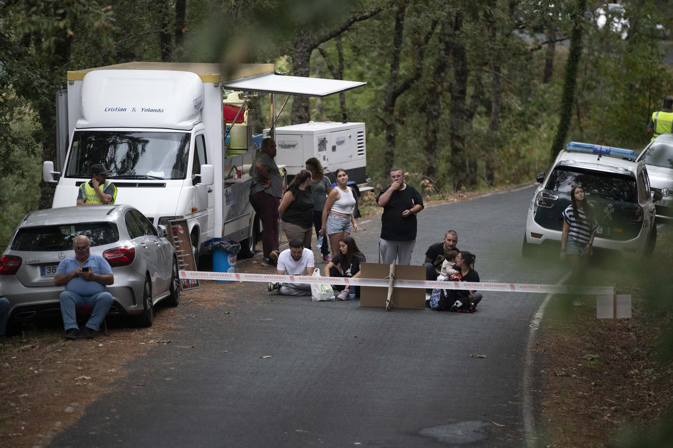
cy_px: 224
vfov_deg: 6.9
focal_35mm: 200
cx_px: 336
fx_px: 3737
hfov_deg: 10.3
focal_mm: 200
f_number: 2.8
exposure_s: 1/2000
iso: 1600
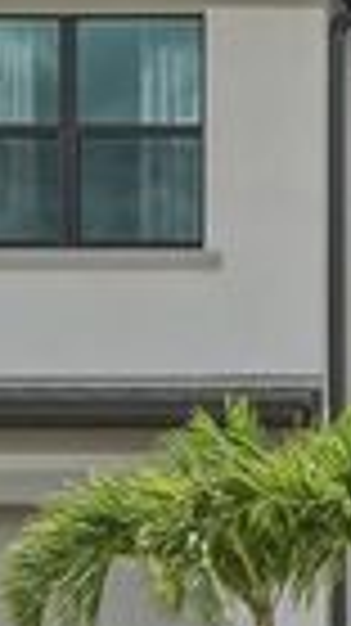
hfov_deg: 10.5
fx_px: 1691
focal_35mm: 102
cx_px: 788
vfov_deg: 20.5
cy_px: 579
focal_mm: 27
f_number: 8
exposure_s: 1/1250
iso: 400
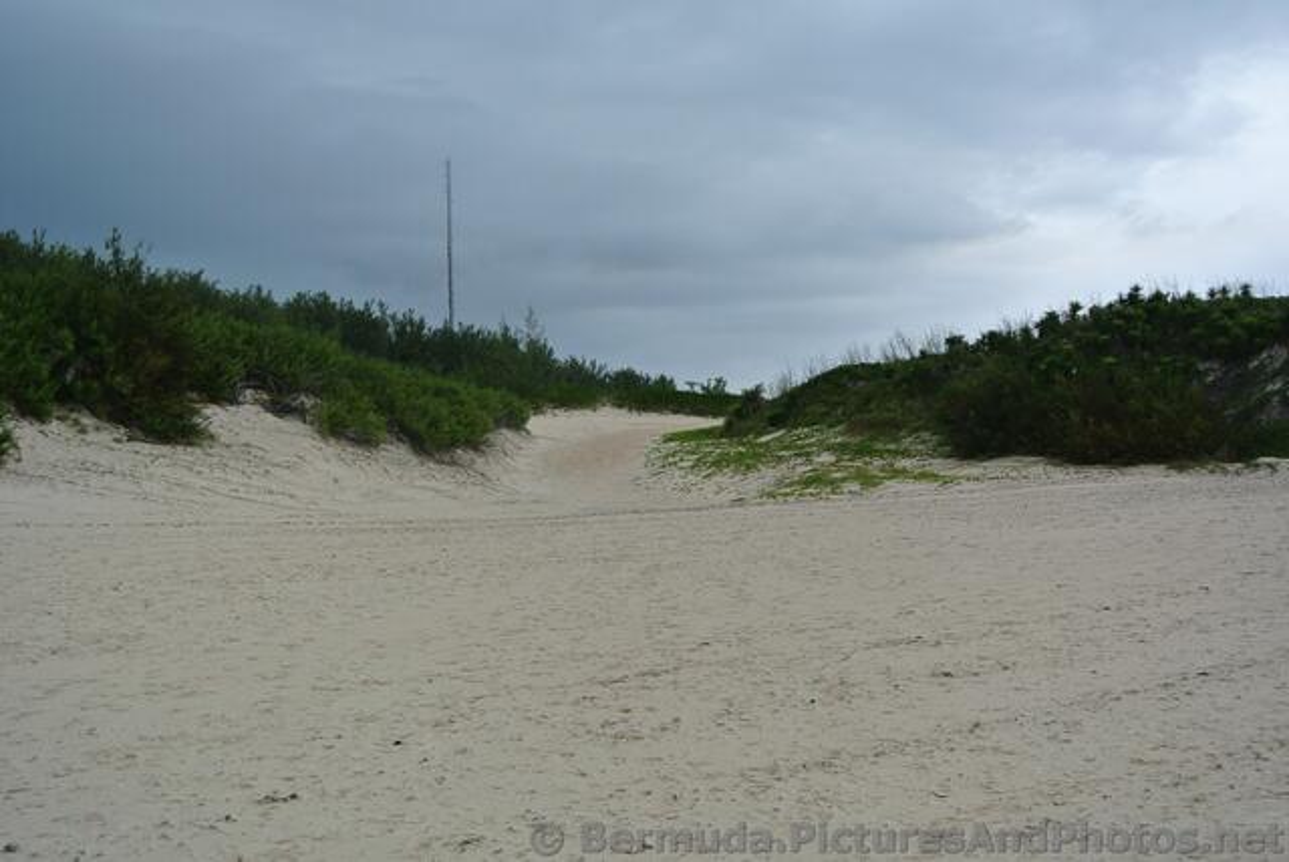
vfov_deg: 33.5
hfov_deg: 48.4
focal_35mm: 40
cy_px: 431
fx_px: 1433
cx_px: 644
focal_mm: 15.1
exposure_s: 1/400
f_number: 4.5
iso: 100
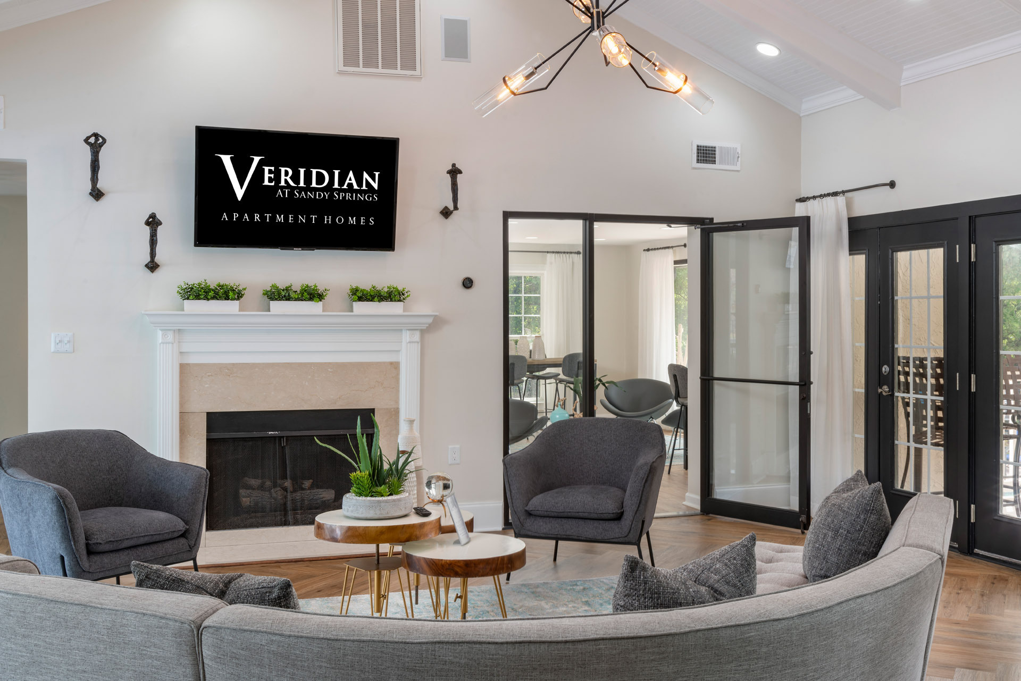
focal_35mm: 35
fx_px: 993
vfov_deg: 37.9
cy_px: 340
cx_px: 510
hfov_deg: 54.4
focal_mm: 35
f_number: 16
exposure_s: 1/10
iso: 125
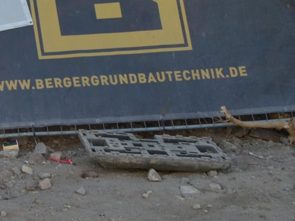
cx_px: -168
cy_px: -134
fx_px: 810
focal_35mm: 95
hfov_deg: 18.0
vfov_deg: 14.3
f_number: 6.3
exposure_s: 1/160
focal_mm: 18
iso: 200
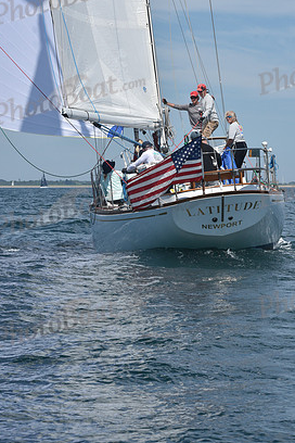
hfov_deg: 10.1
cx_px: 202
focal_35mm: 135
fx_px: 1659
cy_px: 139
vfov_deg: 15.2
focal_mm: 95
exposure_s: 1/800
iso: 250
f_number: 11
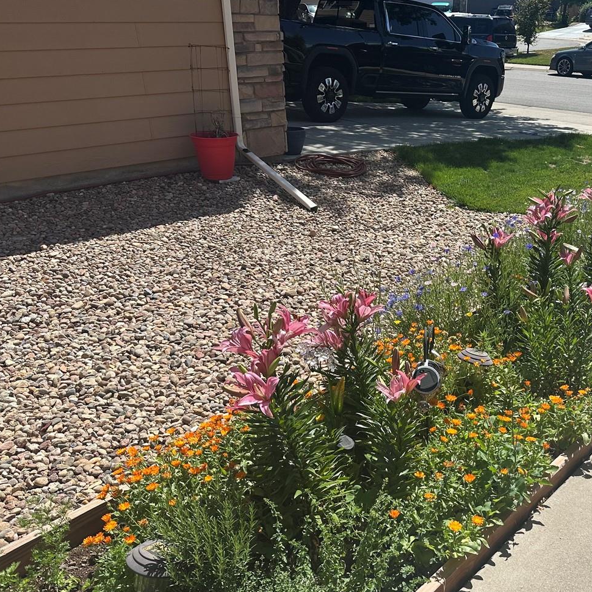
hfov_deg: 46.5
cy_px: 362
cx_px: 393
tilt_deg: -28.3
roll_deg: -0.7
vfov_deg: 46.9
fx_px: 677
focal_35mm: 35
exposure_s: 1/4545
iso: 80
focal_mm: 6.86
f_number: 1.78
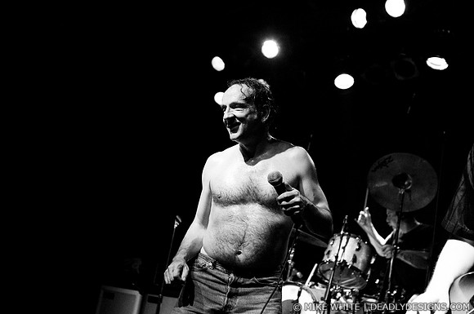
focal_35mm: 45
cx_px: 237
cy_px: 157
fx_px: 592
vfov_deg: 29.8
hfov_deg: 43.7
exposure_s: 1/320
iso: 1000
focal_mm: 30
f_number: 3.2
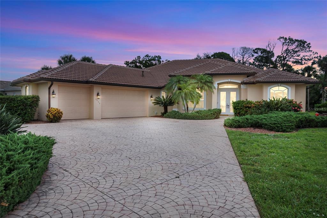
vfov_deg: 53.1
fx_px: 218
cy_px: 109
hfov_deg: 73.8
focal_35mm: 24
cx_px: 164
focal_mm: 16
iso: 400
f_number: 8
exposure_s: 1/250
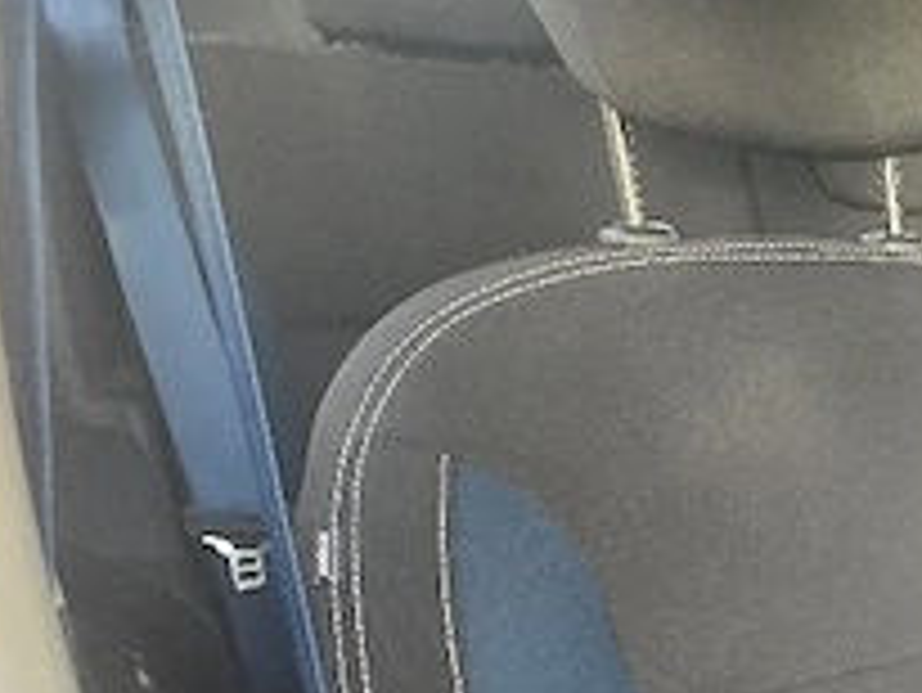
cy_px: 639
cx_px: 1318
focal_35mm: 38
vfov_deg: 35.3
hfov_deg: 31.1
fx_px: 1013
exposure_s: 1/50.3
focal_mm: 2.2
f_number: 2.2
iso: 80
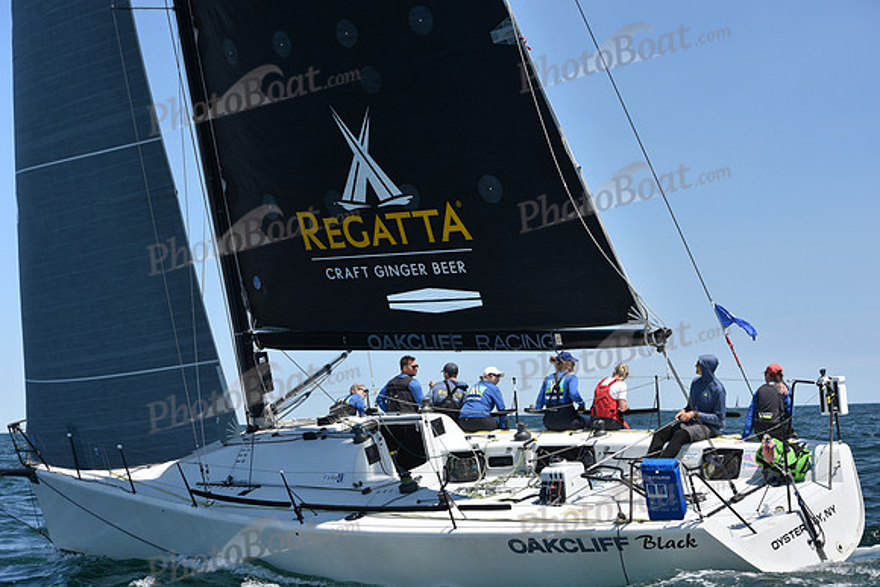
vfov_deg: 18.2
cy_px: 294
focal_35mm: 75
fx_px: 1834
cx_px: 440
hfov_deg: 27.0
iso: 250
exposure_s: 1/1000
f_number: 8
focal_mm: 75
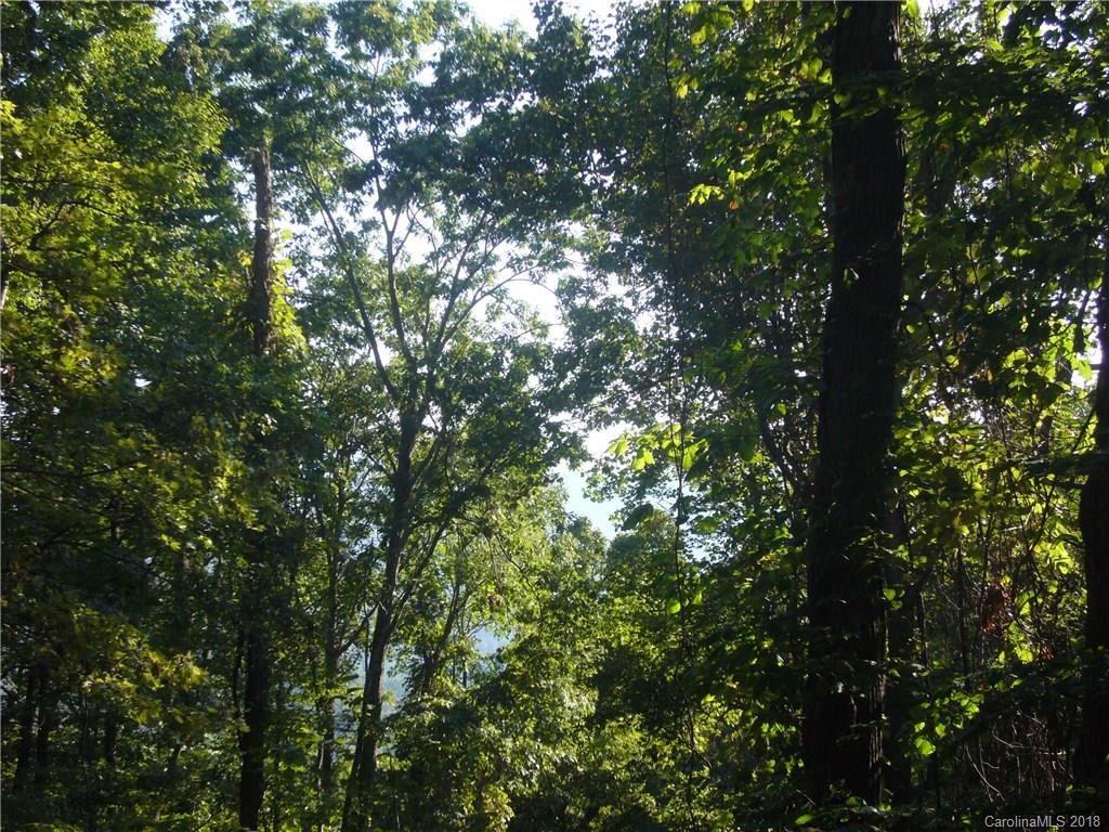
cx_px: 554
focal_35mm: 58
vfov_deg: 25.2
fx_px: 1858
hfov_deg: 33.2
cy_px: 416
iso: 200
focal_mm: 9.6
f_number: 4
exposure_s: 1/400
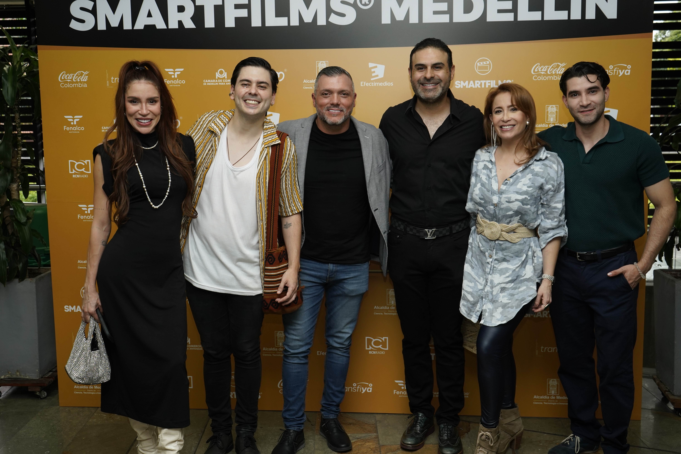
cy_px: 227
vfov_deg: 35.1
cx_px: 340
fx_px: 719
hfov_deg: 50.7
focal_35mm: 38
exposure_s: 1/250
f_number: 5.6
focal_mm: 38
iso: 1000
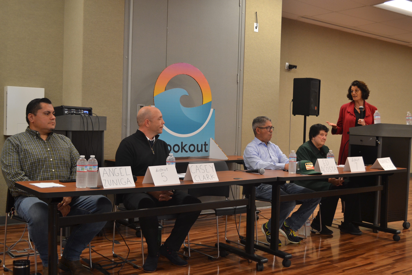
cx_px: 206
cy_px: 138
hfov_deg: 49.6
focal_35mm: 39
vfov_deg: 34.2
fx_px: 446
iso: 400
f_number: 4.2
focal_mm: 26
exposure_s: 1/25
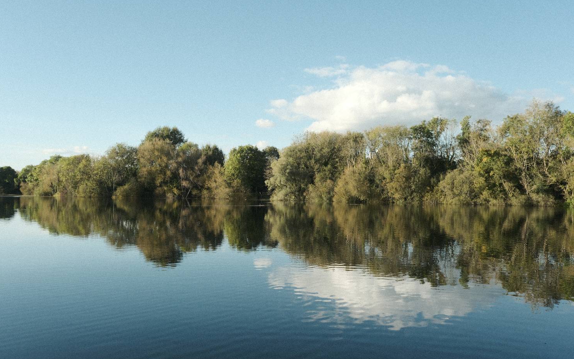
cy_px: 192
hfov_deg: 59.6
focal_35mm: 32
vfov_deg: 39.4
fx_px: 501
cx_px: 278
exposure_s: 1/450
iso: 640
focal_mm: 19.2
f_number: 8
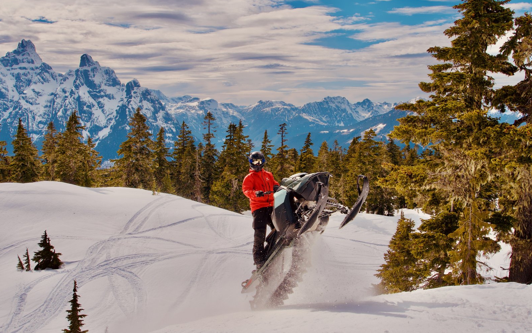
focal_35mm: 41
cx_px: 265
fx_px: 594
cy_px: 160
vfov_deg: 31.2
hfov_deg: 48.2
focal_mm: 27
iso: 250
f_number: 8
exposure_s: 1/2000
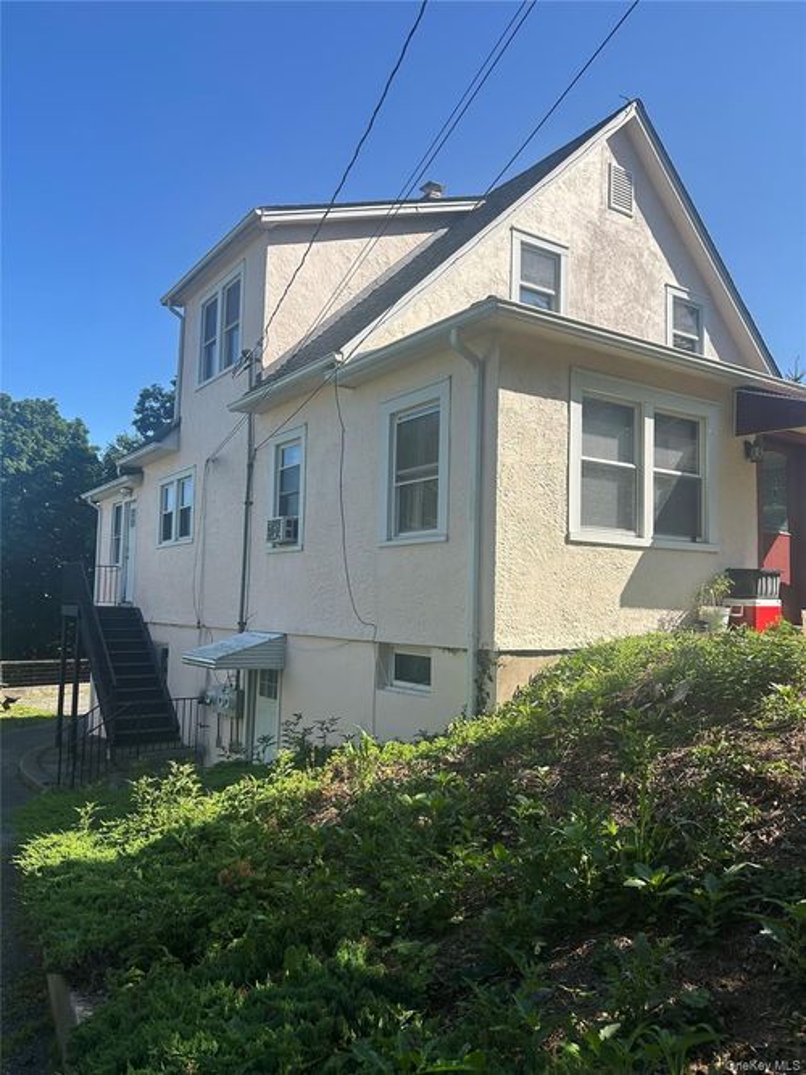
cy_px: 538
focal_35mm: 26
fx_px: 807
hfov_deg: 53.0
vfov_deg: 67.3
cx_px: 403
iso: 50
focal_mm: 5.7
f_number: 1.5
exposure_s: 1/2915
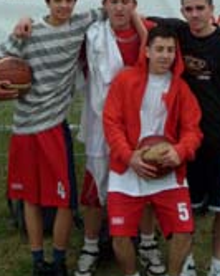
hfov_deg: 21.0
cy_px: 7
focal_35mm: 72
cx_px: 147
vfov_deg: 25.2
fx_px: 590
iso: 400
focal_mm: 19
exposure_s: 1/350
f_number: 9.5
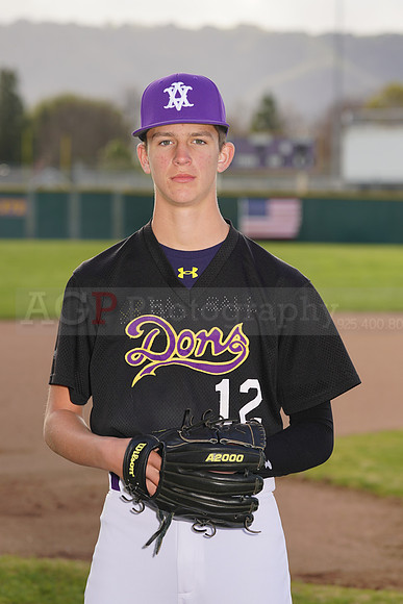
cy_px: 302
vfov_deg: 12.5
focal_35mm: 164
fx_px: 2752
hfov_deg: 8.4
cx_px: 202
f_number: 7.1
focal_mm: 164
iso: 100
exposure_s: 1/200
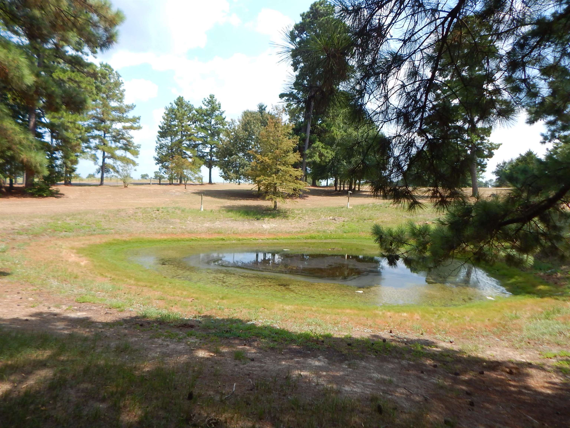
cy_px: 214
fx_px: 362
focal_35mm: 22
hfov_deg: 76.4
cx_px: 285
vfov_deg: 61.1
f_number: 3
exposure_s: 1/800
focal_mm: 4
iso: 125
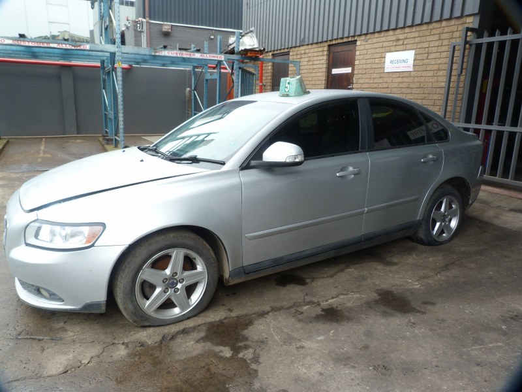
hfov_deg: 69.4
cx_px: 261
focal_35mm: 25
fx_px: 377
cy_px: 196
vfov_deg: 54.9
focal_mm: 4.5
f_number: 4
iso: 80
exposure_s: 1/125
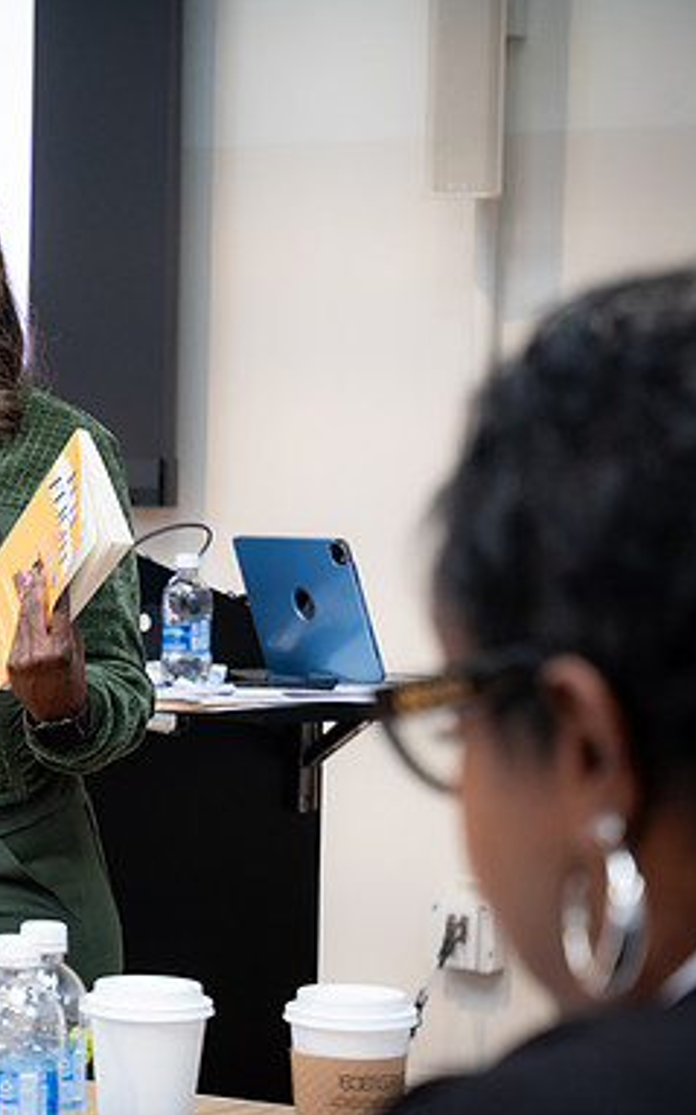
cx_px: -122
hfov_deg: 11.9
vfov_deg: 19.3
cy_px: 559
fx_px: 3281
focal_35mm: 108
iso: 2000
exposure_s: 1/250
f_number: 5
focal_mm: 70
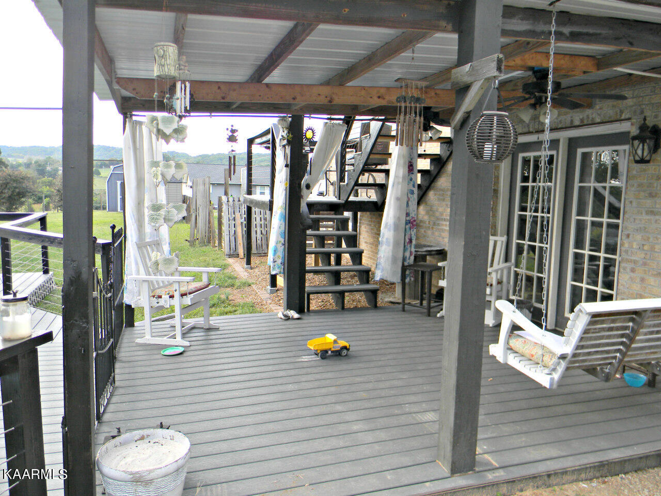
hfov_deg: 63.4
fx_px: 535
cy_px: 248
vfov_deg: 49.7
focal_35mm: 28
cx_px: 330
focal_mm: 5
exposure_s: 1/91.6
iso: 80
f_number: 3.5
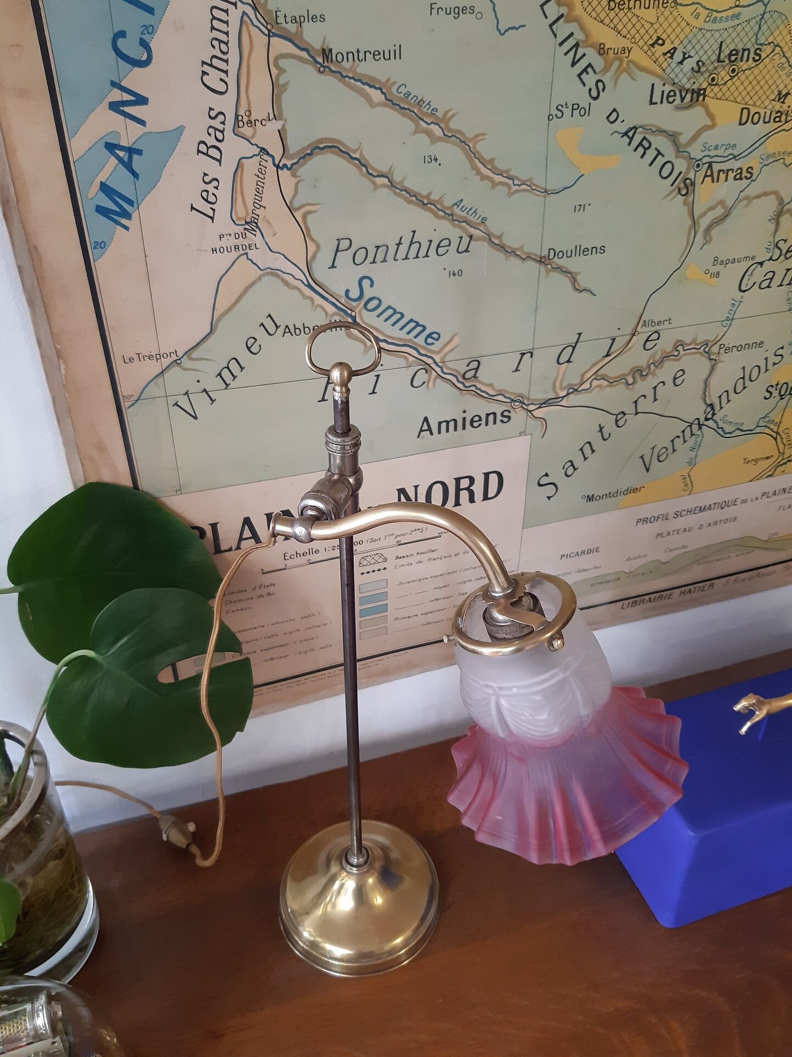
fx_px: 824
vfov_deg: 65.3
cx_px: 386
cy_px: 509
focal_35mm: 27
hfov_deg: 51.3
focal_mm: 3.92
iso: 200
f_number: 1.7
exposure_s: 1/33
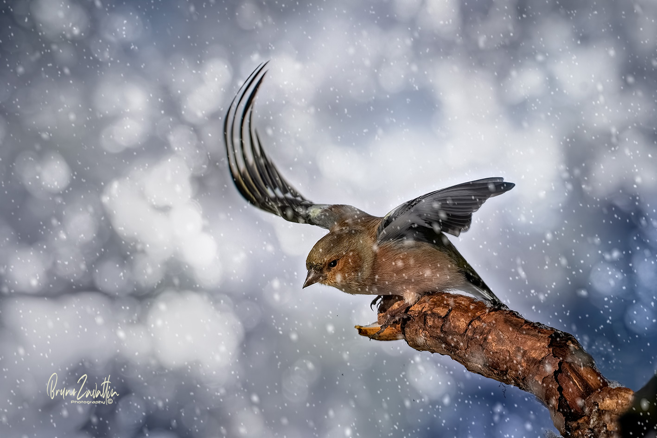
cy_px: 219
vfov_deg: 3.4
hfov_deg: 5.0
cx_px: 328
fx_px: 7483
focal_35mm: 410
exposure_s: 1/8000
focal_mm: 410
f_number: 6.3
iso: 1000
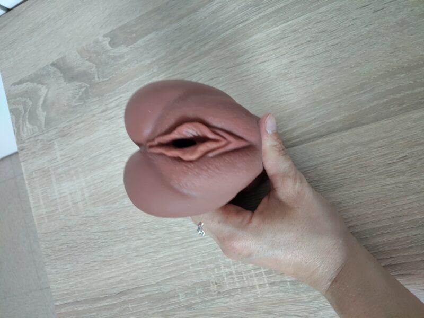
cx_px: 212
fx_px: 306
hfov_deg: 69.4
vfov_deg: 54.9
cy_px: 159
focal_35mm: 25
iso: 1154
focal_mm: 4.15
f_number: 1.8
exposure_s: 1/20
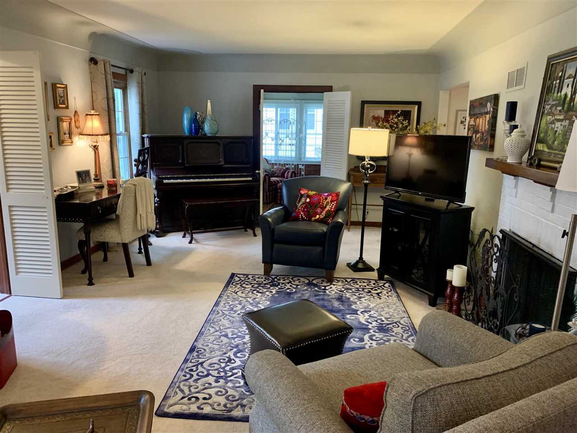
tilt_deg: -11.7
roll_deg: -1.4
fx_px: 433
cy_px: 216
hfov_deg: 67.3
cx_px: 288
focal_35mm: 26
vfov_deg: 53.1
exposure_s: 1/30
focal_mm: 4.25
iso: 400
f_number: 1.8
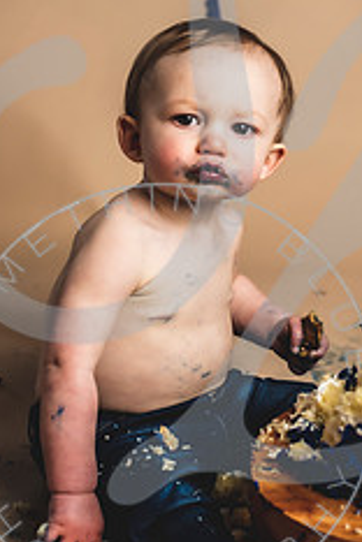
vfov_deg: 21.2
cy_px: 222
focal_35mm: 96
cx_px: 267
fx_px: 1448
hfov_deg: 14.2
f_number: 2.8
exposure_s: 1/125
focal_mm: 50
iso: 200
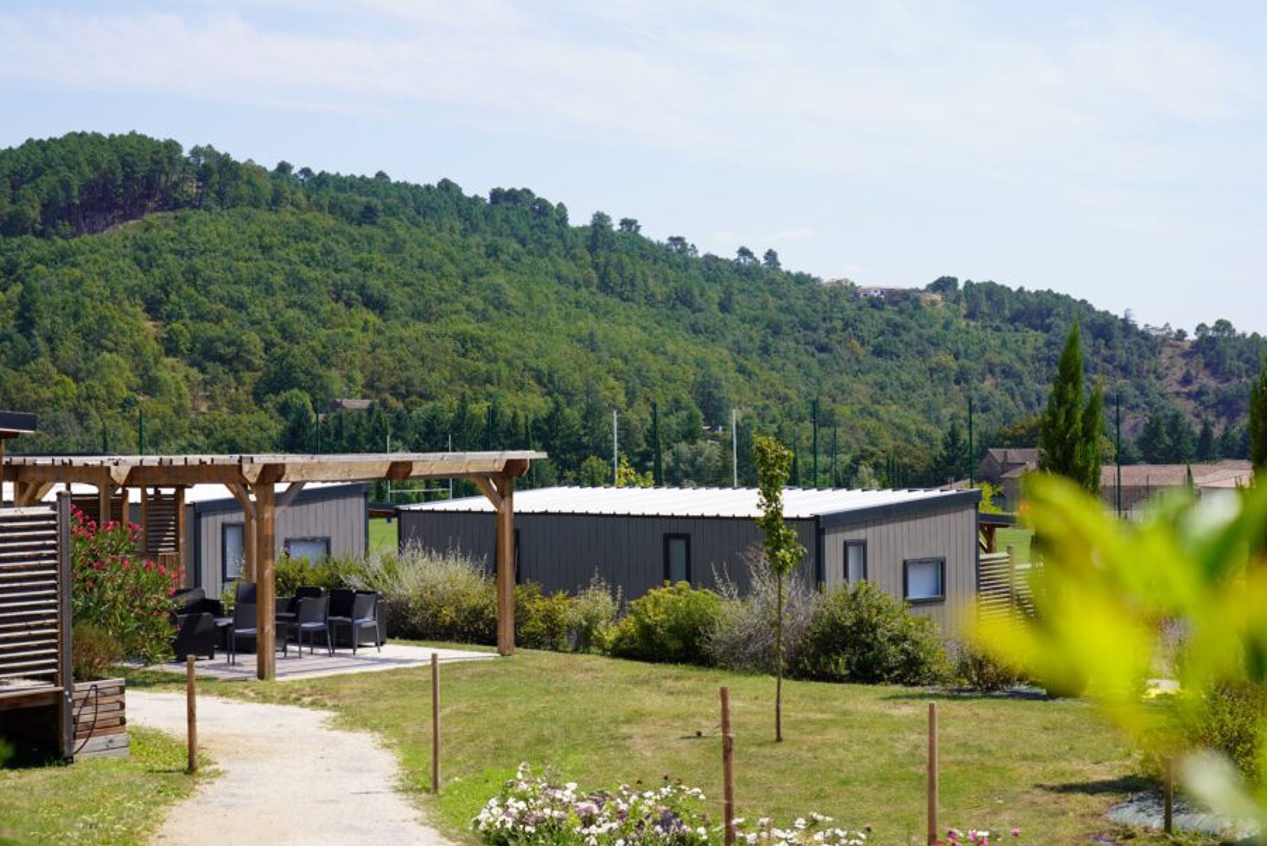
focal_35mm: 58
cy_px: 430
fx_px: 2042
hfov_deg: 34.5
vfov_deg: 23.4
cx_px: 639
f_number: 5
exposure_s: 1/640
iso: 100
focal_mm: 51
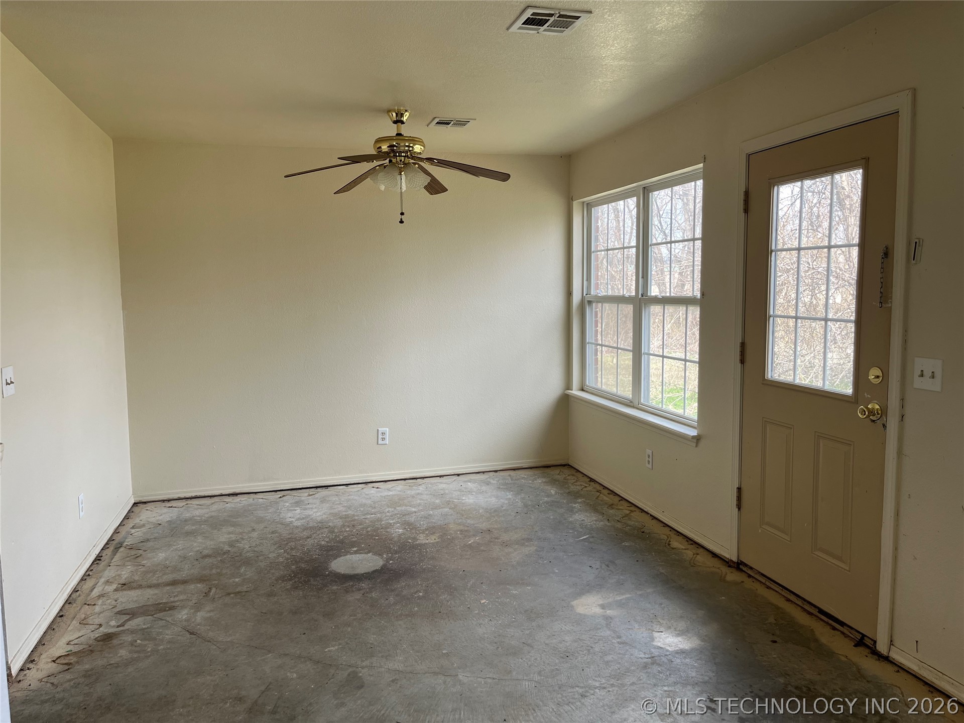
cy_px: 362
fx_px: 724
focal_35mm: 26
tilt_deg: -5.0
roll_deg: -0.1
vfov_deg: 53.1
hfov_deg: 67.3
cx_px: 482
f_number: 1.6
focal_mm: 5.1
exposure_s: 1/143
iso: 40
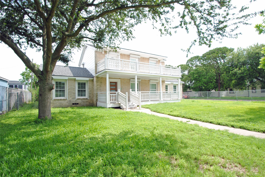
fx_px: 127
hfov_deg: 92.4
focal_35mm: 17
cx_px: 132
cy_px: 88
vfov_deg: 69.8
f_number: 4
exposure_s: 1/320
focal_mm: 11.5
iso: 100
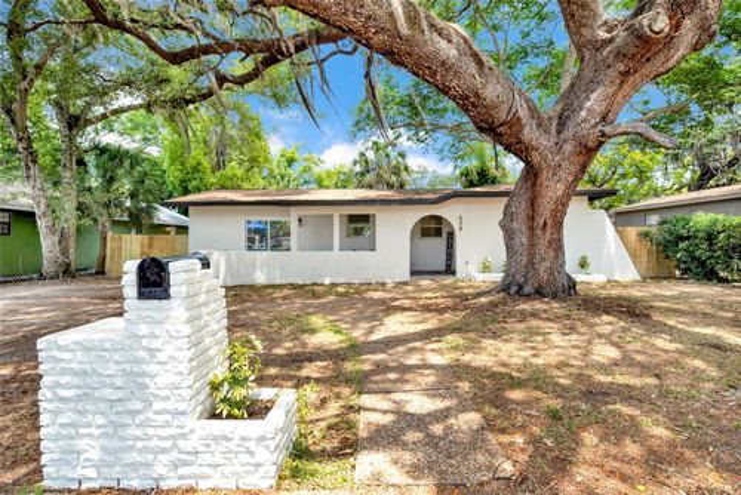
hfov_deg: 91.6
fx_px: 360
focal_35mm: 18
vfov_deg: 69.0
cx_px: 370
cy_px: 248
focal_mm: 17.5
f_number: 6.3
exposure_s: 1/320
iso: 250
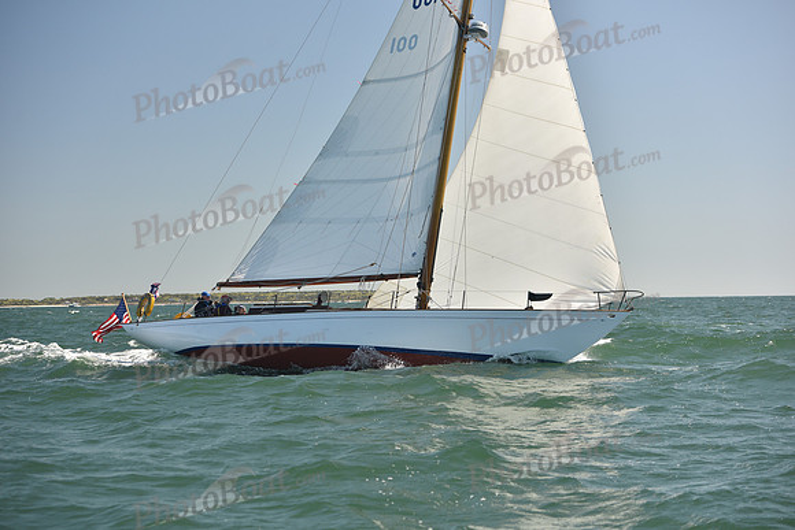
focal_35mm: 70
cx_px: 398
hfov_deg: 28.8
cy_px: 265
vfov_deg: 19.5
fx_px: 1546
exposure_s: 1/800
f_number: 4.5
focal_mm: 70
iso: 250
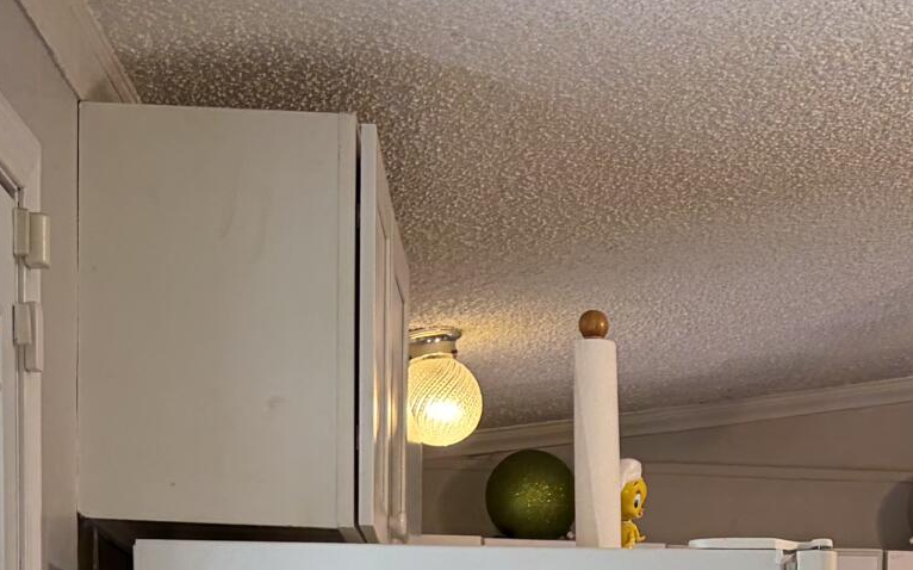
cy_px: 1033
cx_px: 762
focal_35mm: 108
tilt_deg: -2.6
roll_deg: +0.6
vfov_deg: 11.3
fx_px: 2686
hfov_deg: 19.1
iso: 80
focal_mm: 5.96
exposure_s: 1/60
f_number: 1.6
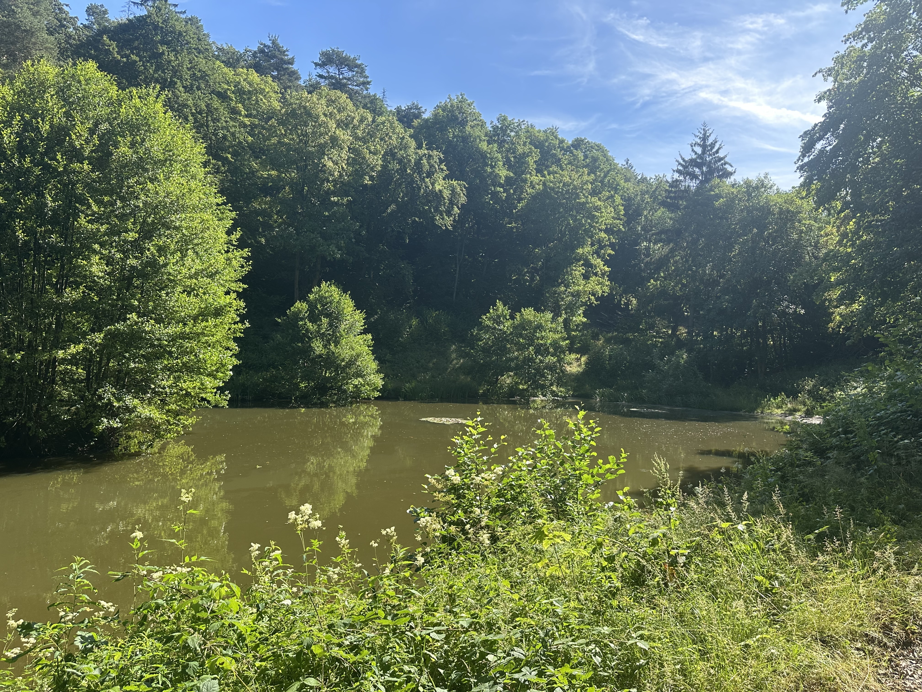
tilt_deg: +2.0
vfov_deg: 56.8
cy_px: 346
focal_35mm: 24
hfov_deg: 71.6
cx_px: 461
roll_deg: -2.1
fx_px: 639
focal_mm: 6.86
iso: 80
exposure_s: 1/1183
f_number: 1.78
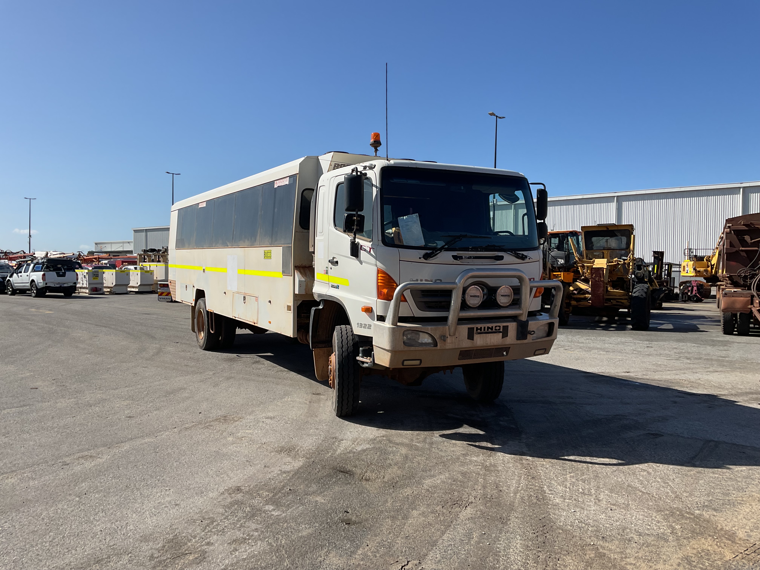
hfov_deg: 61.7
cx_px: 380
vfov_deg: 48.2
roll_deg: -0.3
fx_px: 637
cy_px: 285
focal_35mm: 29
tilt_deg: -1.5
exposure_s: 1/2427
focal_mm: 3
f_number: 1.8
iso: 16
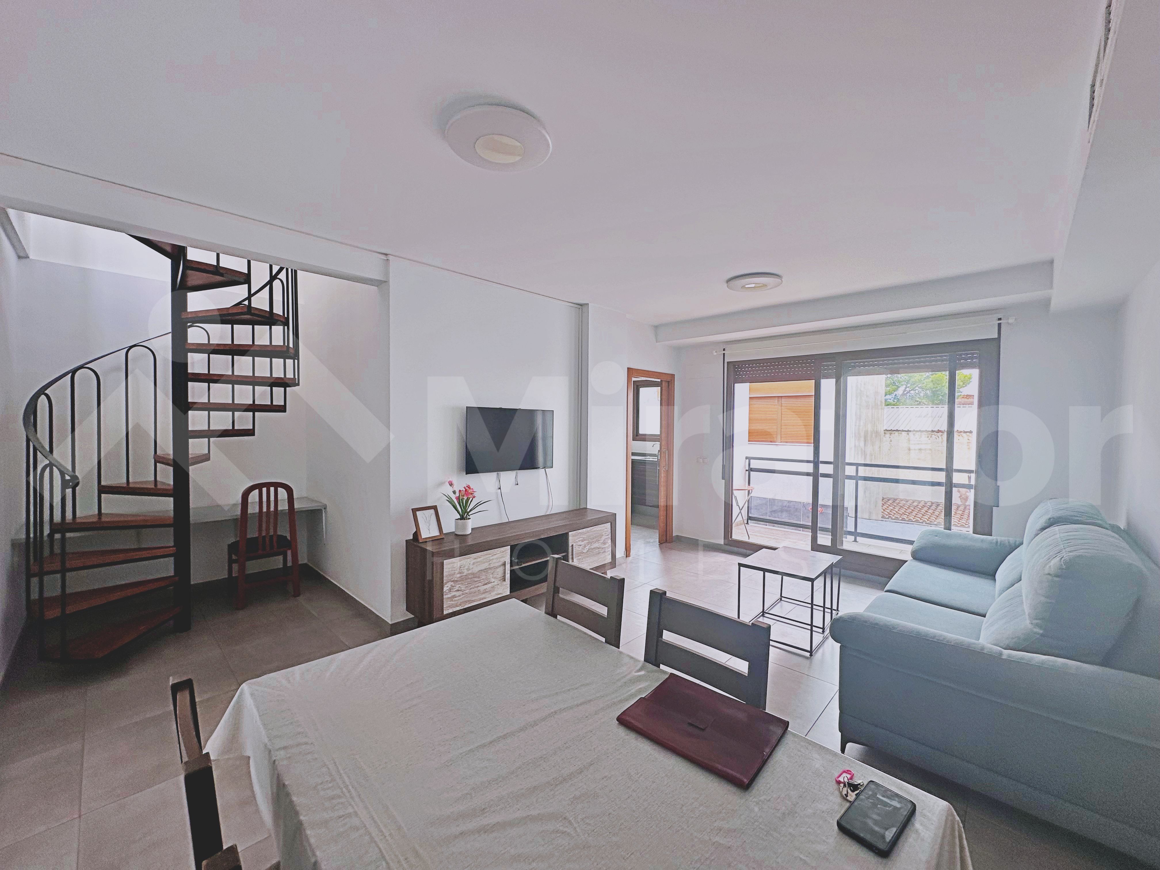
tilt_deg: -1.1
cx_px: 580
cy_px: 435
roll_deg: -0.2
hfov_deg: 102.1
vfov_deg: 85.7
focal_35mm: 14
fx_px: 469
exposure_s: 1/99
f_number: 2.2
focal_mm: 2.22
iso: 40
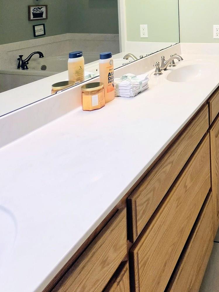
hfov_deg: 38.4
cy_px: 9
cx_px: 243
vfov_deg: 50.2
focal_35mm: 30
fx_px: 253
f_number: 1.9
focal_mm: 2.2
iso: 64
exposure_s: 1/120
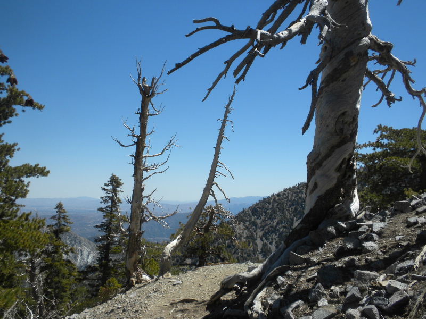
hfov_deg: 50.1
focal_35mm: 37
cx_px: 213
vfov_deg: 38.7
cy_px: 160
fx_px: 455
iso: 64
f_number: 10
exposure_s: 1/136
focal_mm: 6.6
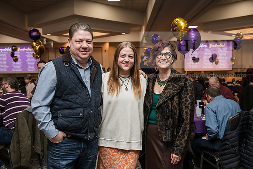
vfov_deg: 33.4
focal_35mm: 40
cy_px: 84
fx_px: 281
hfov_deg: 48.4
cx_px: 126
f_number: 4
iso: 1600
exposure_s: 1/200
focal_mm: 40
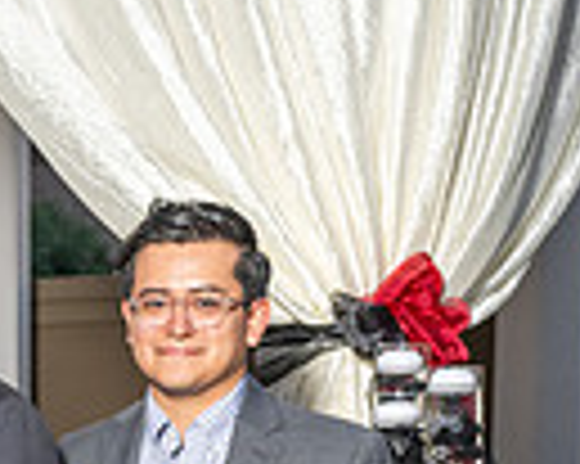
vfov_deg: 10.0
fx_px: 2573
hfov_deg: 12.1
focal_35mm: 150
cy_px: 697
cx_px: -344
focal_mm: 31
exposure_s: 1/200
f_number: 4.5
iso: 640
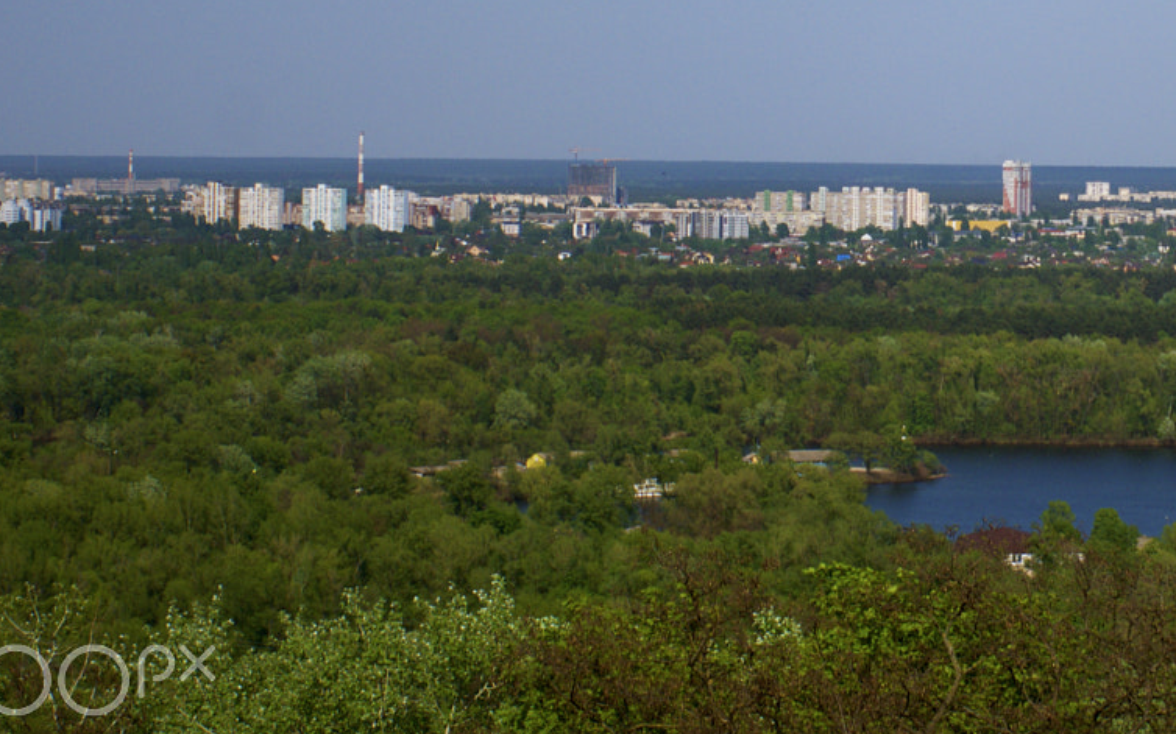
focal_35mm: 146
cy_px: 54
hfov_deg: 14.2
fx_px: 4681
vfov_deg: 8.9
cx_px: 1076
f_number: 4.5
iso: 200
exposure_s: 1/3200
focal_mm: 45
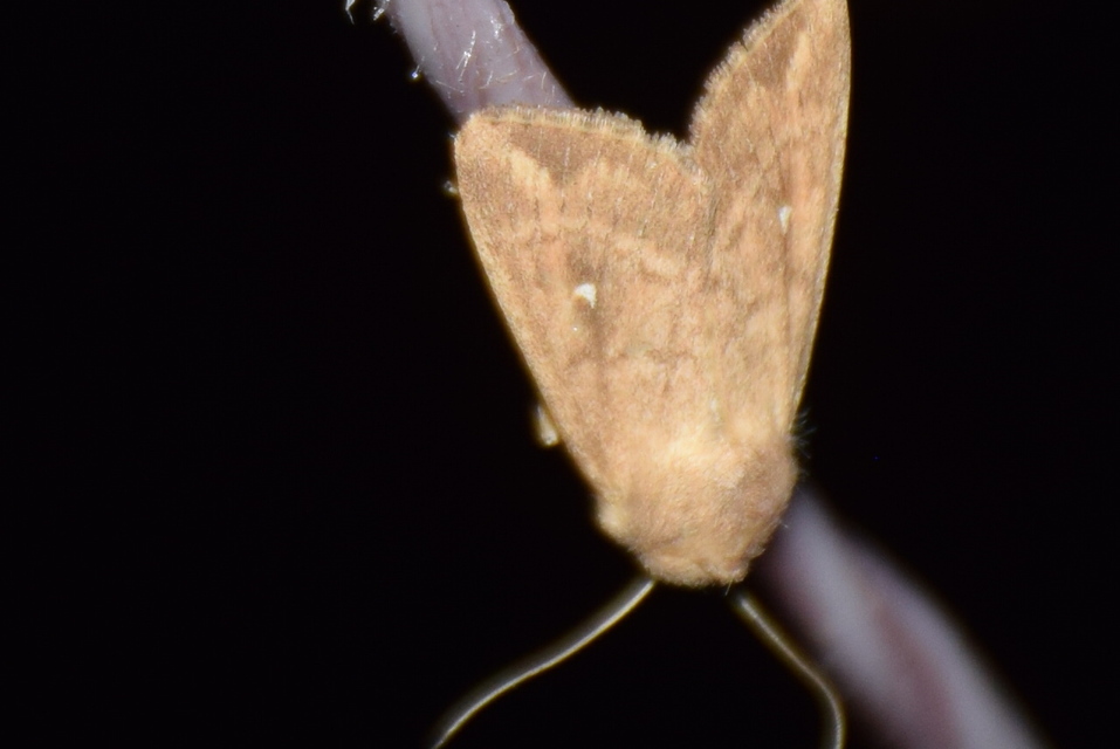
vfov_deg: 9.2
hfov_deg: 13.7
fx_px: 4671
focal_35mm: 150
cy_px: 374
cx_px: 560
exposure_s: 1/60
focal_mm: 100
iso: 320
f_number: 5.6
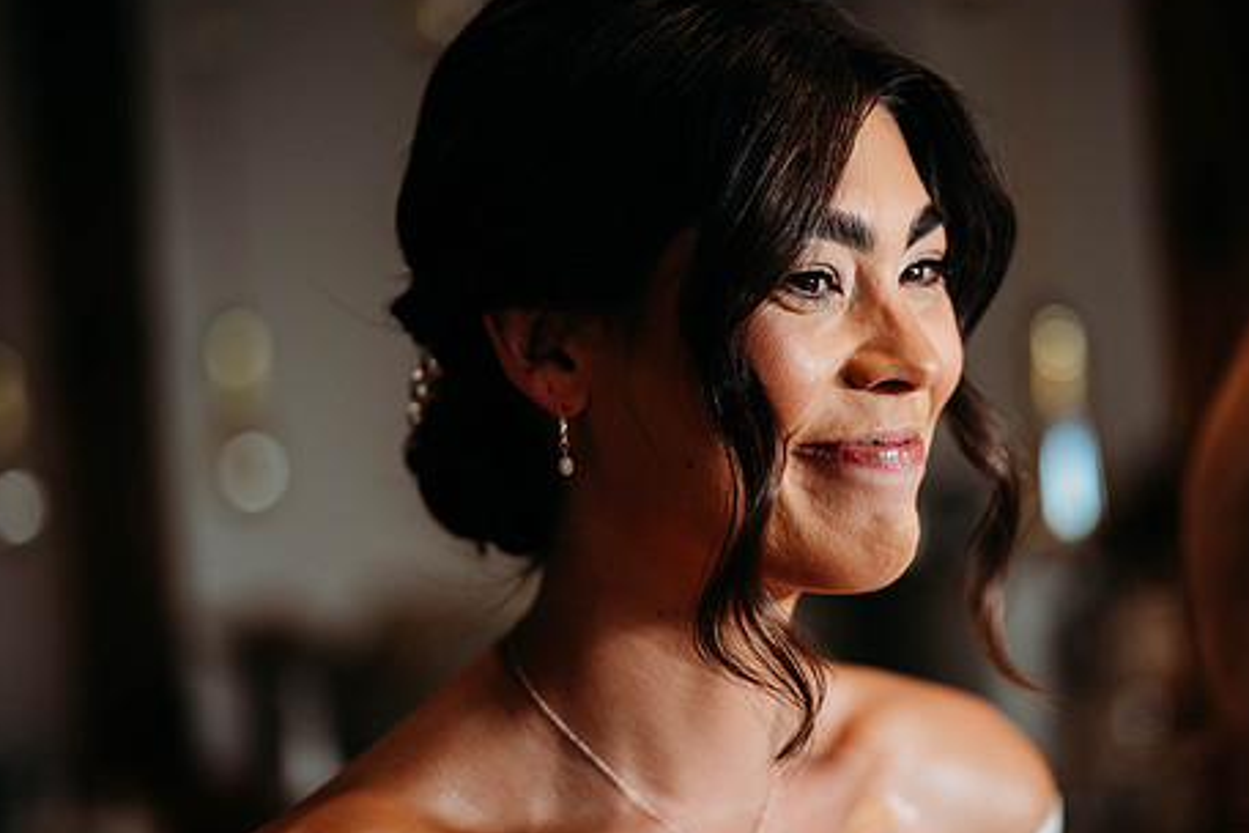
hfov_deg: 18.9
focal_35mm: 108
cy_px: 449
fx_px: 3747
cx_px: 685
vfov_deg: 12.7
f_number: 1.8
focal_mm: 85
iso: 110
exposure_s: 1/200
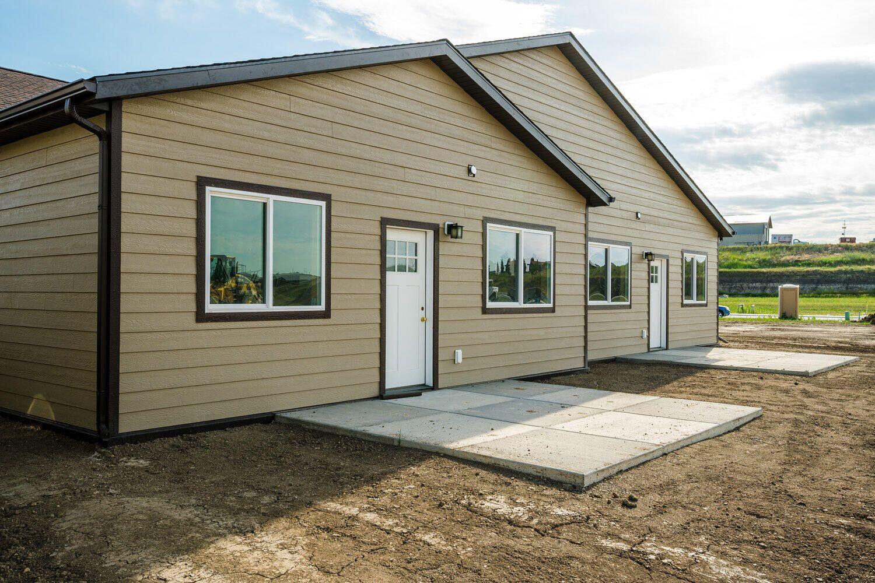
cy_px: 292
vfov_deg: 43.6
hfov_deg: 61.9
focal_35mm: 30
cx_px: 438
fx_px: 729
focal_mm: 30
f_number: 8
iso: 250
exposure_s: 1/500
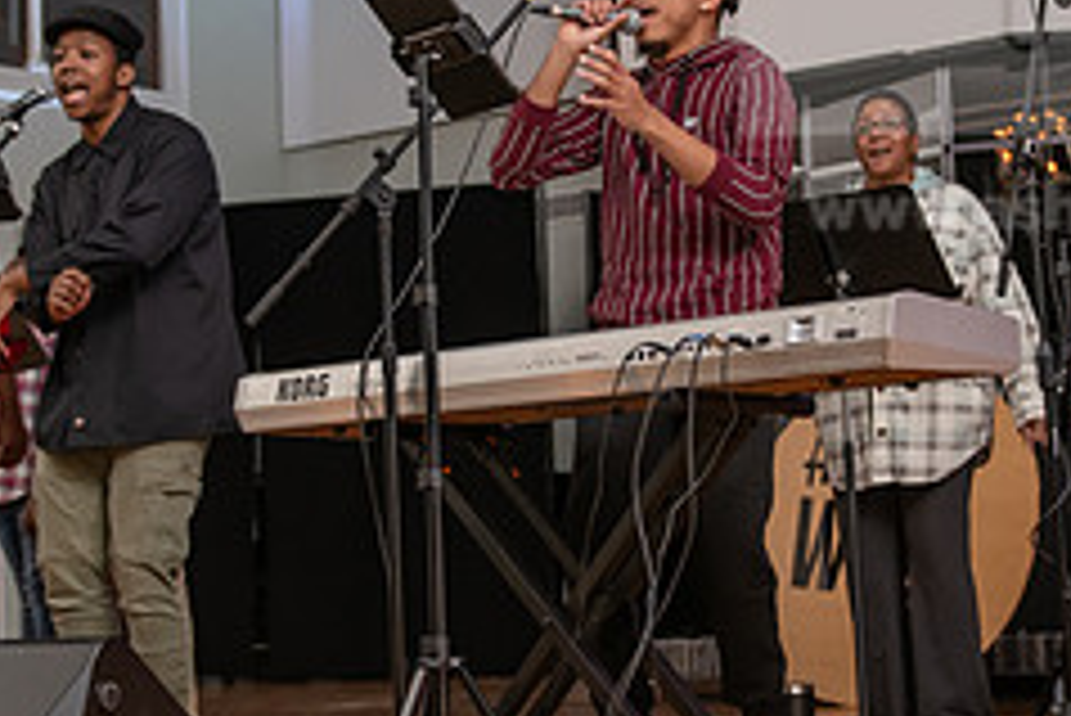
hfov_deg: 24.4
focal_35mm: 83
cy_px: 304
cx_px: 603
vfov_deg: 16.5
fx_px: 2471
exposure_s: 1/50
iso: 800
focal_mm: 34
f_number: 2.8
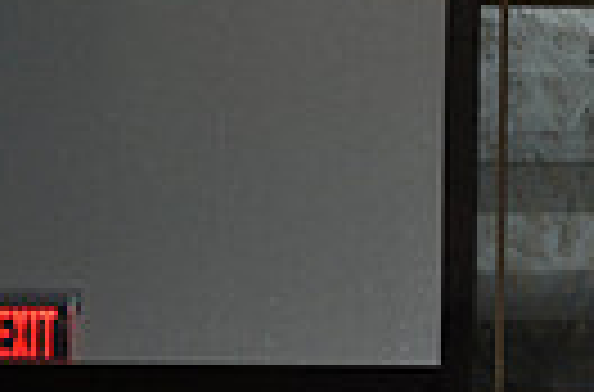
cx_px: 999
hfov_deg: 14.1
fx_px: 2170
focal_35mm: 132
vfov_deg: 9.6
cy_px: 800
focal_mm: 20
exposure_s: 1/60
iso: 200
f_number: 4
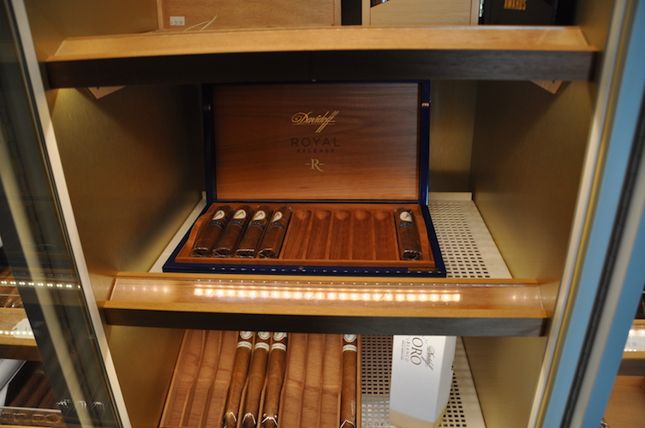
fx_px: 483
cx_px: 322
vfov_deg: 47.8
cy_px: 214
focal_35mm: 27
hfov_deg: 67.4
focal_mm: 18
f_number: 4
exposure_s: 1/60
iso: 450
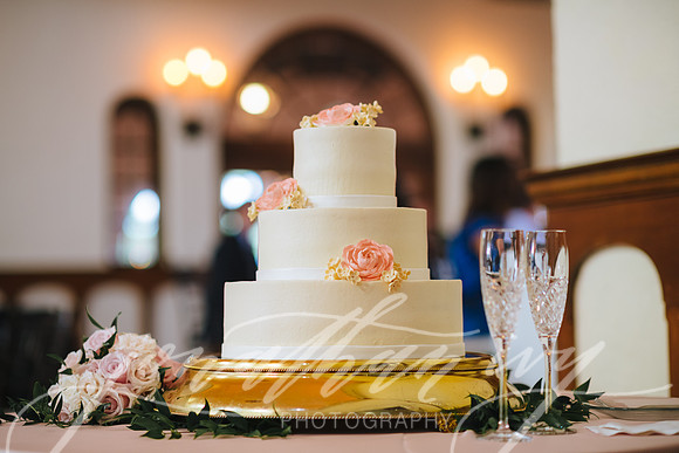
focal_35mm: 85
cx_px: 340
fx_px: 1603
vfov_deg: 16.1
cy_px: 226
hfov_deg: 23.9
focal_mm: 85
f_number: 2
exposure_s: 1/250
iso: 640
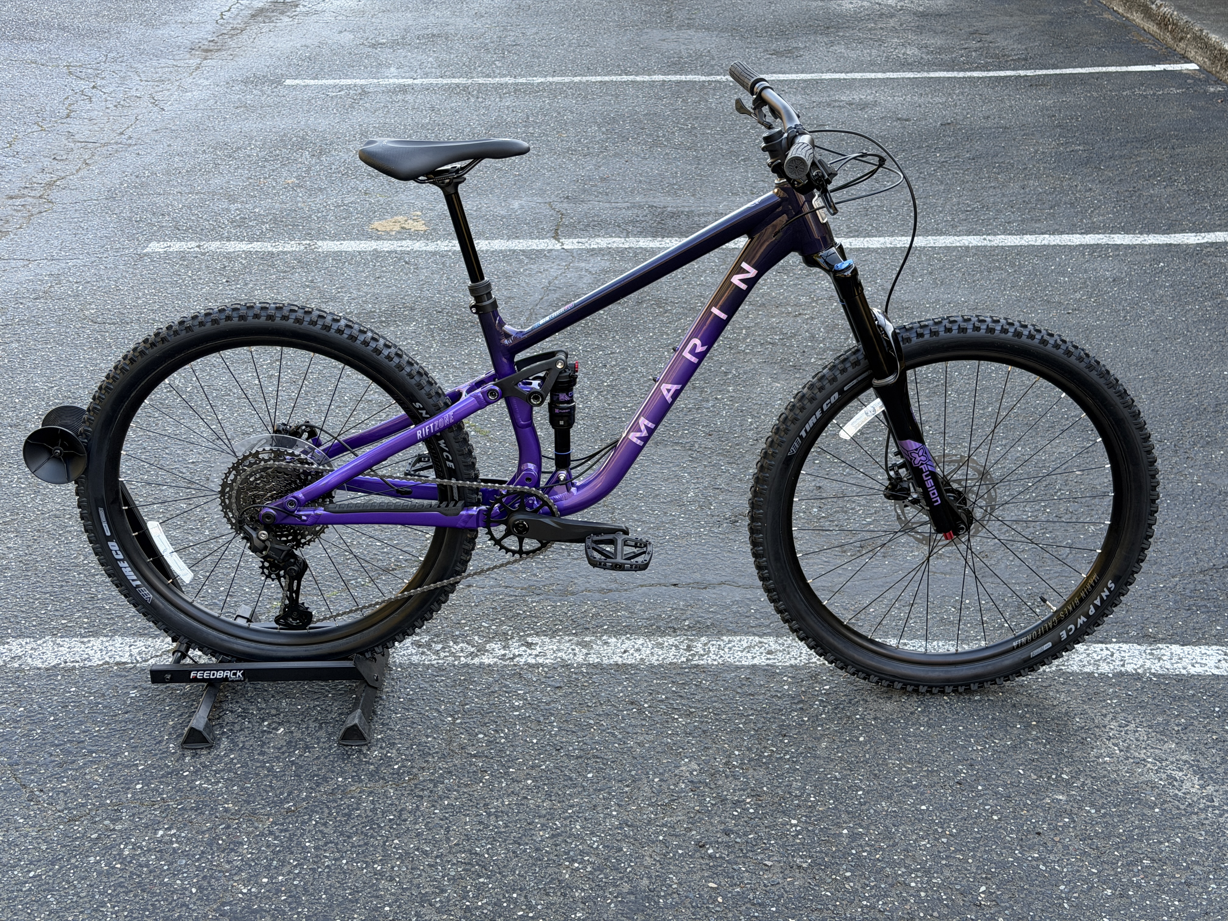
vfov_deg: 30.3
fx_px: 1703
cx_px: 614
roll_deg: +0.1
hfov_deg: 39.7
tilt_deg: -24.5
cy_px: 460
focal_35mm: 48
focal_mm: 6.76
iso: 50
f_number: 1.78
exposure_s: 1/121
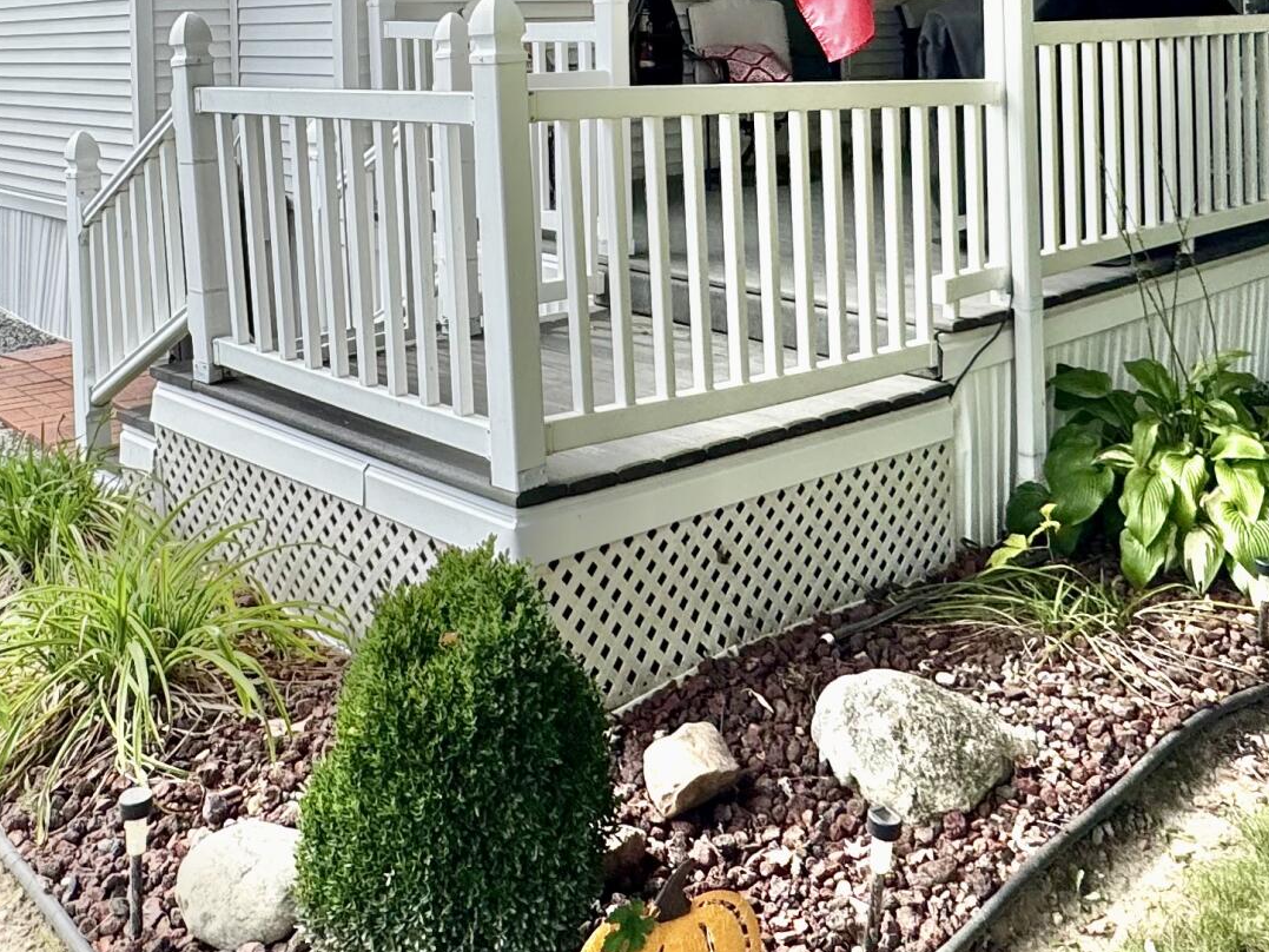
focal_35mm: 39
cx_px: 573
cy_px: 21
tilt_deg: -1.0
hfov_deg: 47.8
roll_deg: +0.8
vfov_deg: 33.9
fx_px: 1430
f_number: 2.2
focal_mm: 2.22
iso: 50
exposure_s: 1/1370
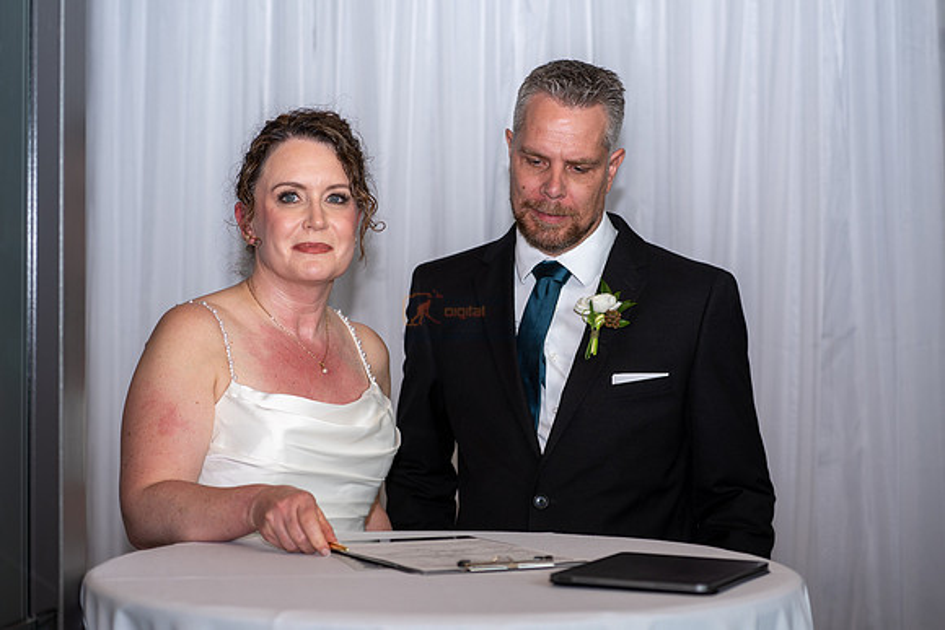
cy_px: 315
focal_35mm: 81
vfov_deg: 16.8
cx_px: 488
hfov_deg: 24.9
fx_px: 2138
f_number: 4
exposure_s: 1/160
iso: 125
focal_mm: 75
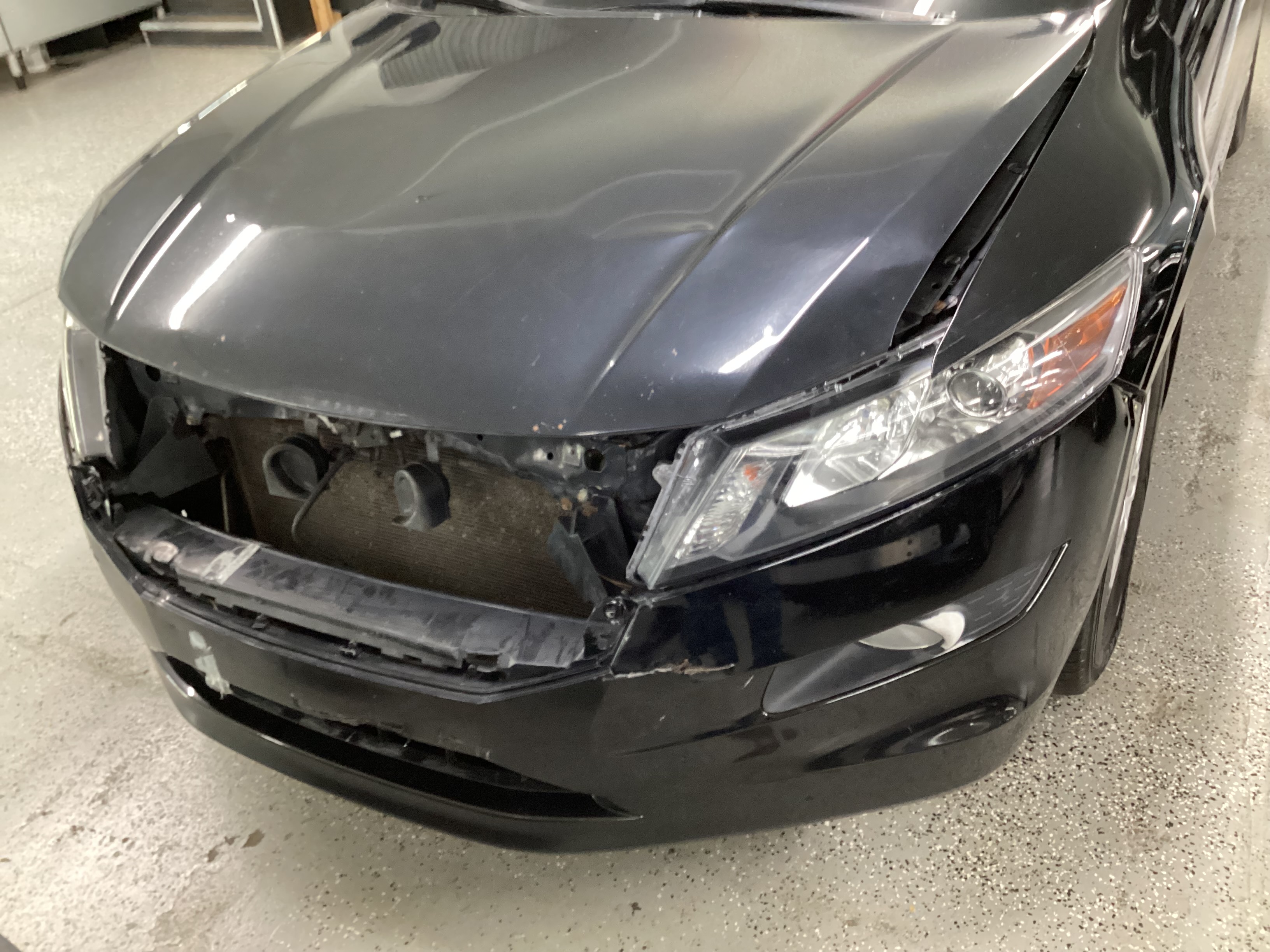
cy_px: 476
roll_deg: +6.3
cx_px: 635
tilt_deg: -33.8
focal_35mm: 31
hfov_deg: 58.4
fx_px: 1137
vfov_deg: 45.4
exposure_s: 1/30
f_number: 2.4
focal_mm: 3.3
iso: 500
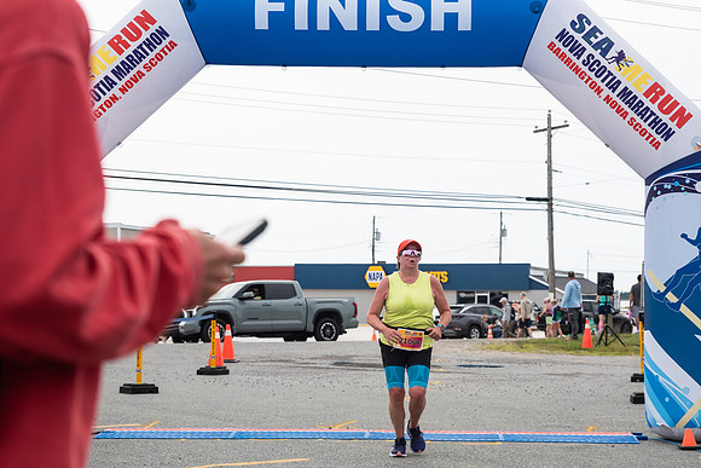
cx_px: 405
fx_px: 1327
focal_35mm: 68
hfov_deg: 29.5
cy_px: 270
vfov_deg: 20.0
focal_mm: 56
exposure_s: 1/3200
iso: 800
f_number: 4
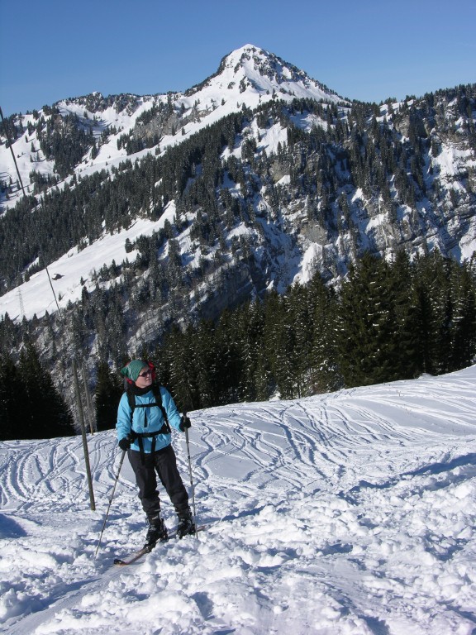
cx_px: 238
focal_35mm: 54
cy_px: 318
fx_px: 990
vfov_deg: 35.5
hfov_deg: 27.0
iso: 50
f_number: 6.9
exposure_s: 1/417
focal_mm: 13.7
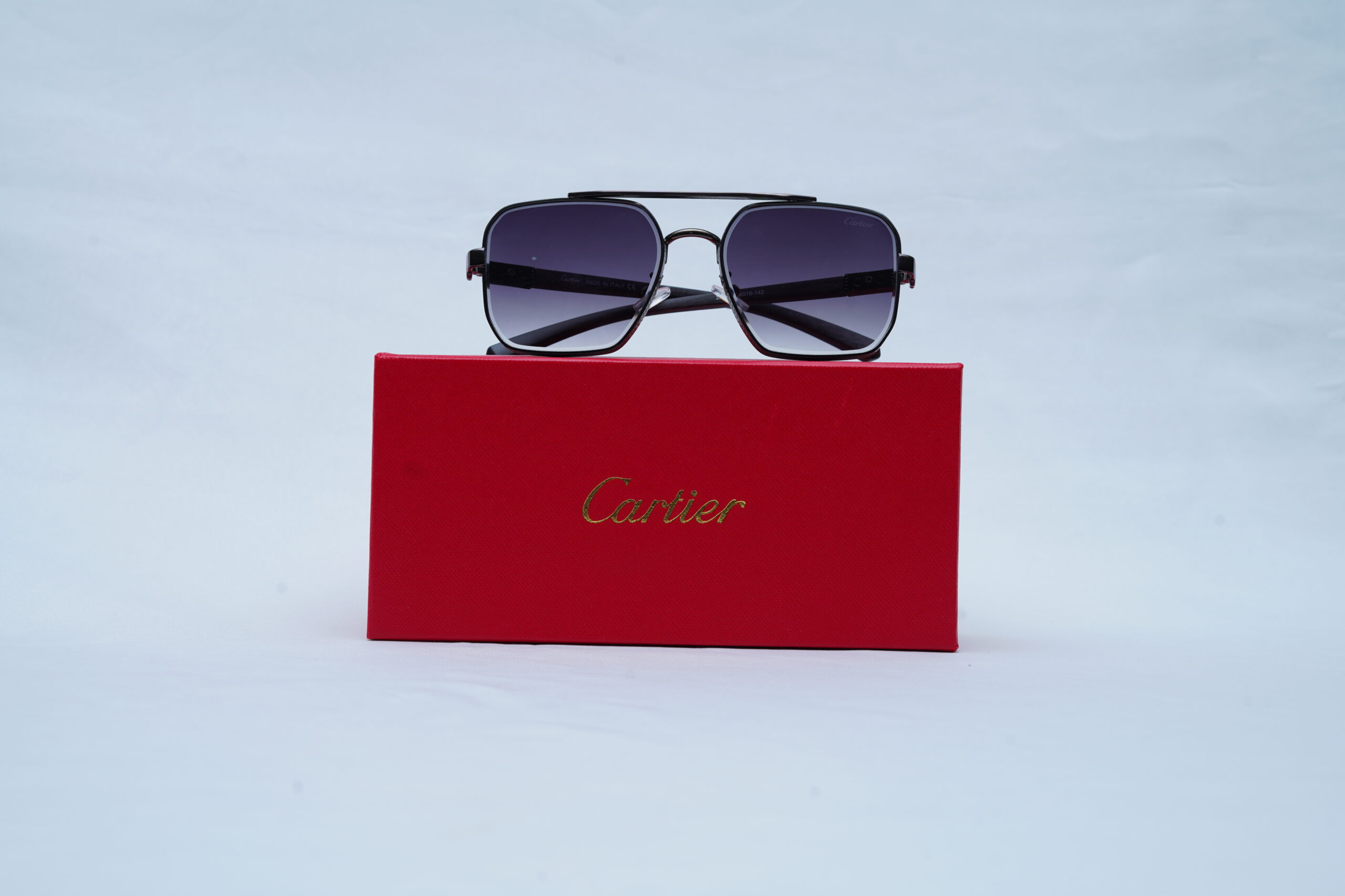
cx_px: 672
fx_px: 1868
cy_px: 448
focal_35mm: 50
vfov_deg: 27.0
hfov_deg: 39.6
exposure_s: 1/160
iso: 125
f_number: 9
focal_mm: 50
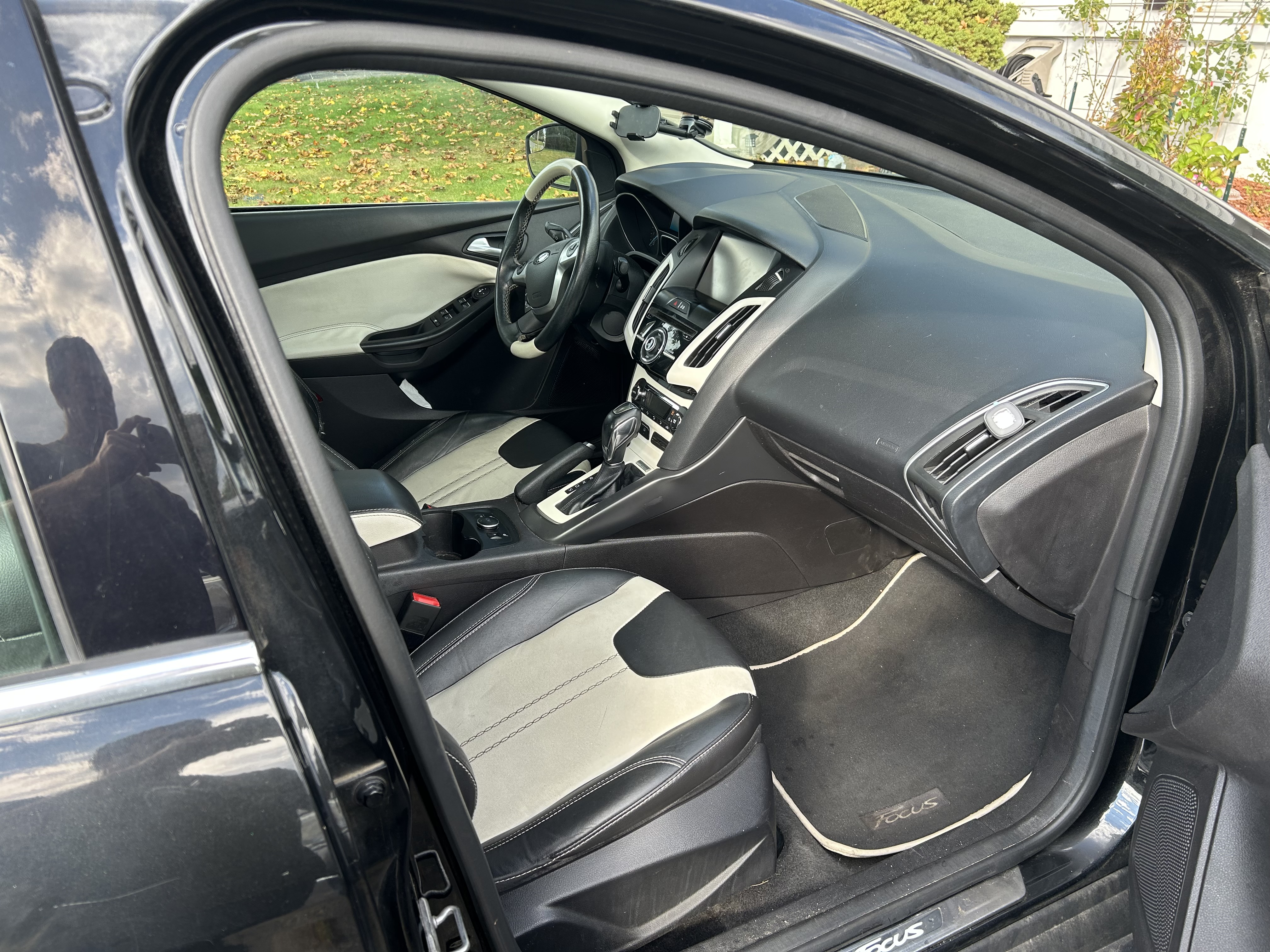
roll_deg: +1.2
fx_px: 954
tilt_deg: -25.8
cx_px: 635
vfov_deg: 53.1
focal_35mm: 26
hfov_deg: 67.3
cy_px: 476
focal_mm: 5.7
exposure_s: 1/214
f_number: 1.5
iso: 40
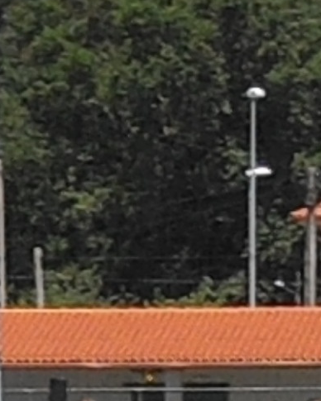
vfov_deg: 3.4
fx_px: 6757
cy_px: 627
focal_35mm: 569
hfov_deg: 2.7
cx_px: -55
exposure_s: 1/320
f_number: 15
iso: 400
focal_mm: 24.39
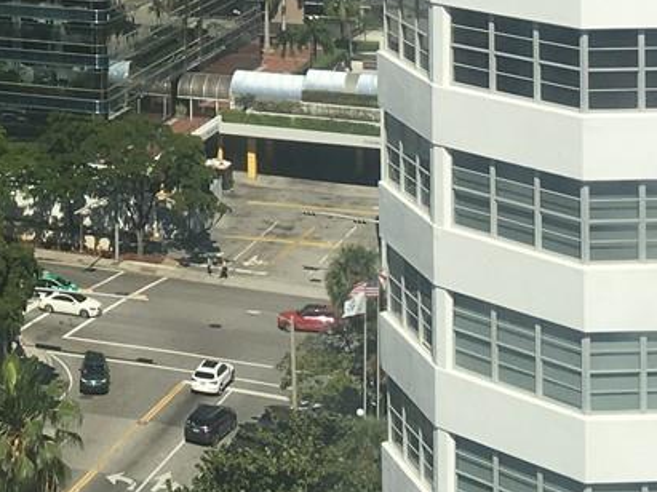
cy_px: -308
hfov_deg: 16.8
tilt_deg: -0.3
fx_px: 2144
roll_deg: +0.2
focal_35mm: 113
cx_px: -107
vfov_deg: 12.3
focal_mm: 4.15
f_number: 2.2
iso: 25
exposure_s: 1/1709
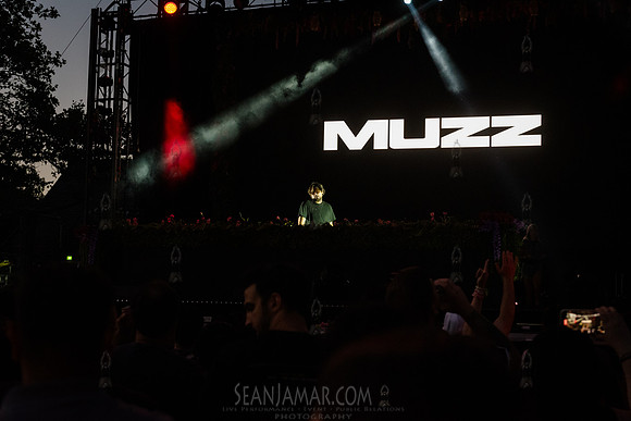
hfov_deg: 34.0
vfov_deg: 23.0
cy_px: 210
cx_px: 316
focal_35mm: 59
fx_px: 1033
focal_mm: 58
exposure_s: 1/400
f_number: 4
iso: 6400
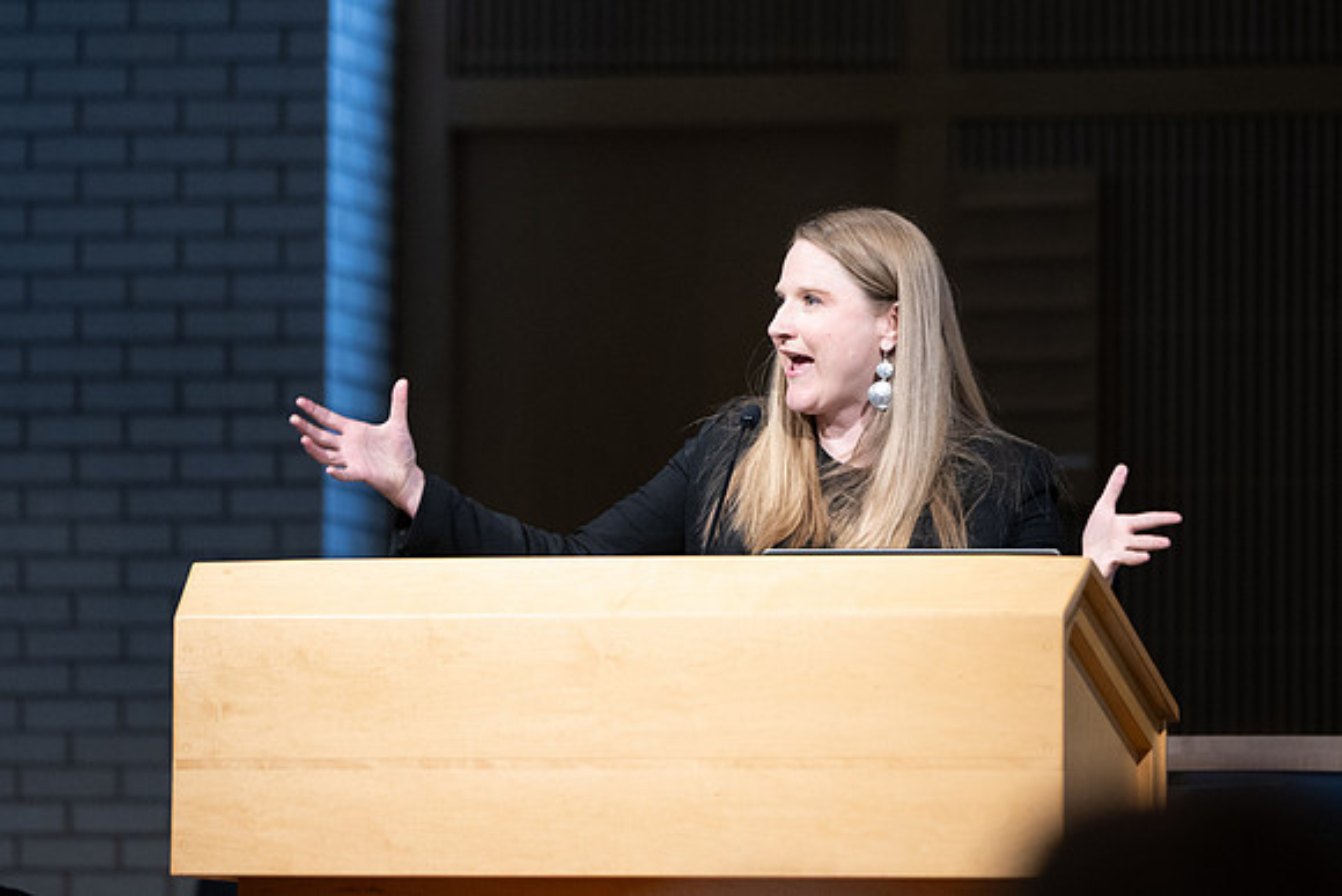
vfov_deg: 5.0
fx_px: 10163
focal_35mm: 273
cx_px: 812
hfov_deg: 7.6
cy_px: 306
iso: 1250
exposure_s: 1/250
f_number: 2.8
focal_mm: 180
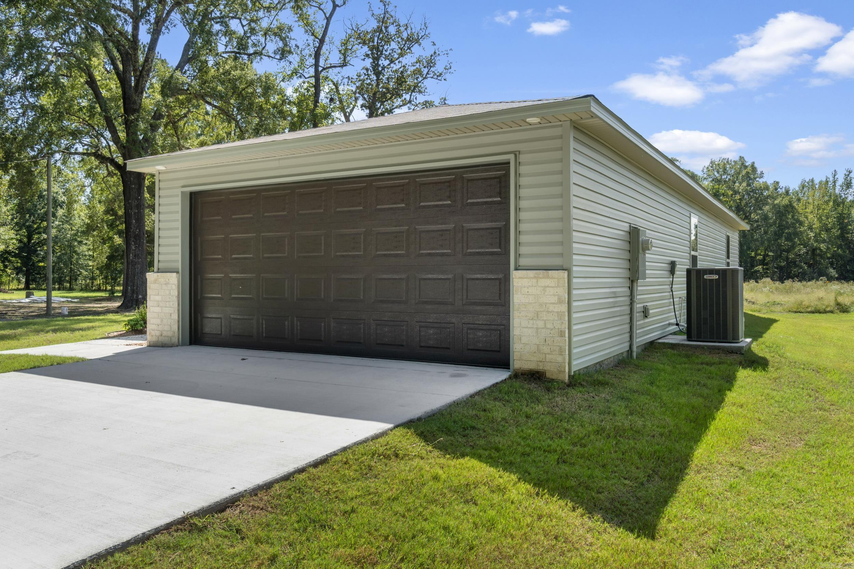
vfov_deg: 47.9
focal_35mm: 27
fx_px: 640
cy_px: 284
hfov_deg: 67.4
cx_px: 427
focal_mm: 18
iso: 250
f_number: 9
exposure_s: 1/320
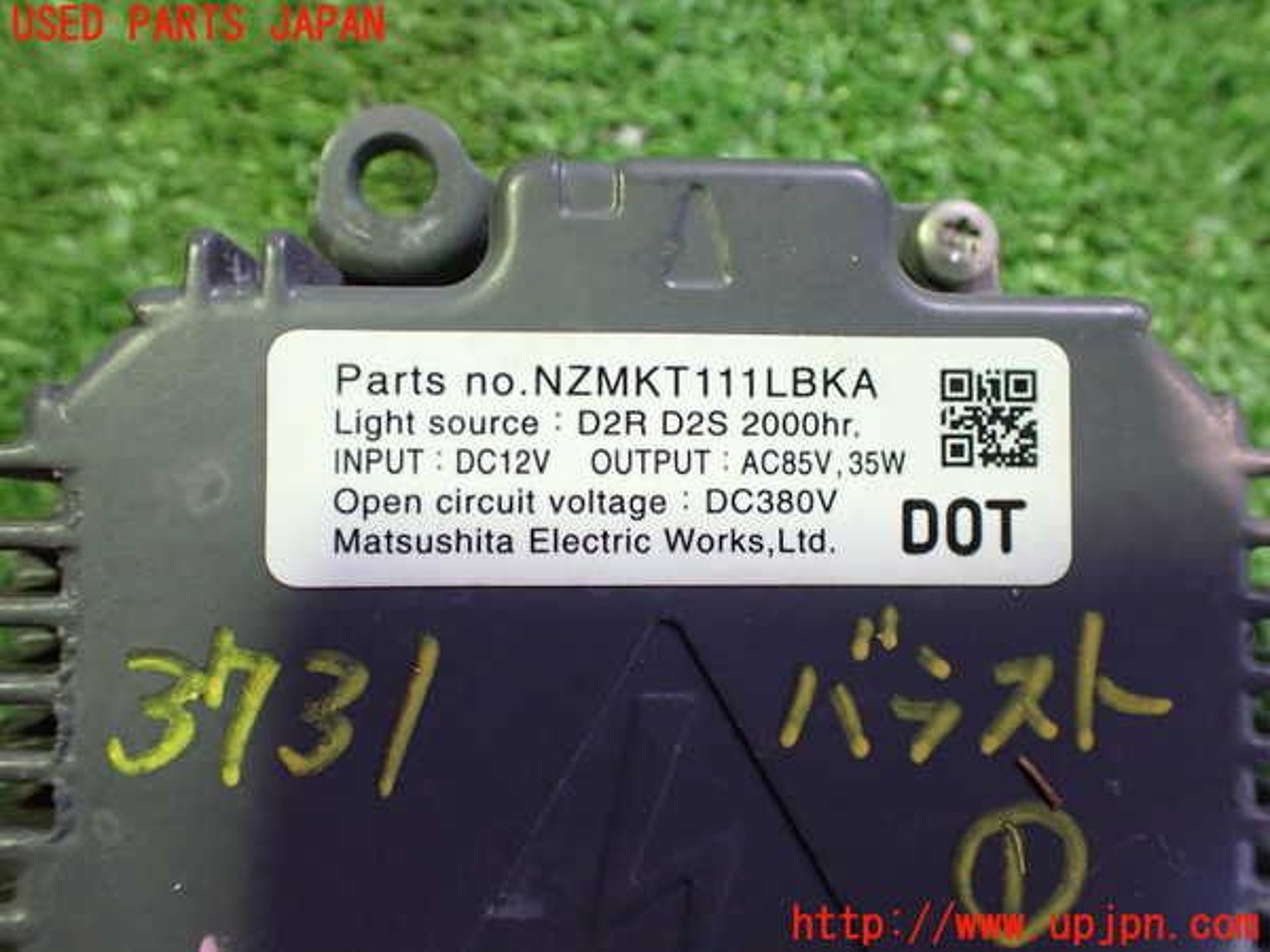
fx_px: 1101
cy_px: 476
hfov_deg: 60.0
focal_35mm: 30
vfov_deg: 46.8
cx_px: 635
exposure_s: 1/30
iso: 800
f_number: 2.3
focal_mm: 5.4
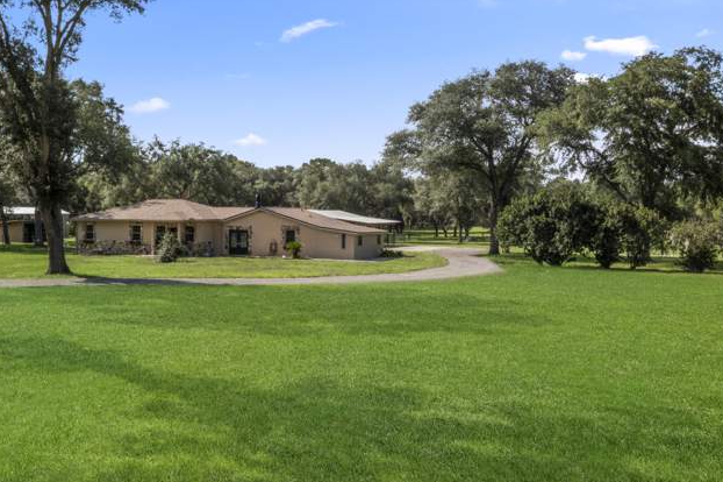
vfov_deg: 36.8
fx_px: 723
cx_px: 273
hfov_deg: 52.6
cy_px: 250
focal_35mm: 36
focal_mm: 10.26
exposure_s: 1/40
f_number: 10
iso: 100
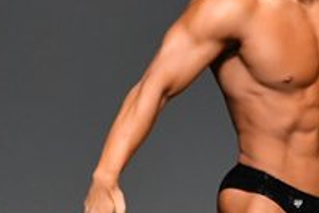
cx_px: 378
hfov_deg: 1.4
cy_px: 203
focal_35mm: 1480
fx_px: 13124
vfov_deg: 0.9
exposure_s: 1/400
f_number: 5.6
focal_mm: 250
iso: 2500
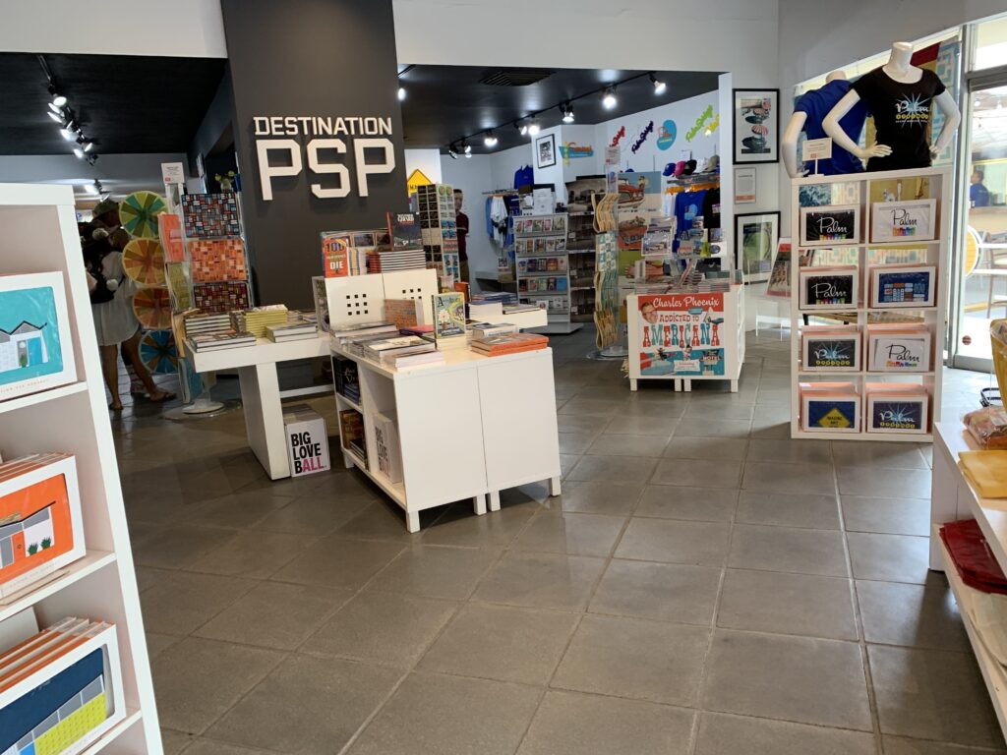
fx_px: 756
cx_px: 504
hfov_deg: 67.3
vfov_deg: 53.1
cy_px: 378
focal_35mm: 26
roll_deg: +1.5
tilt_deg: -11.8
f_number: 1.8
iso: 64
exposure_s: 1/60
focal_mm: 4.25
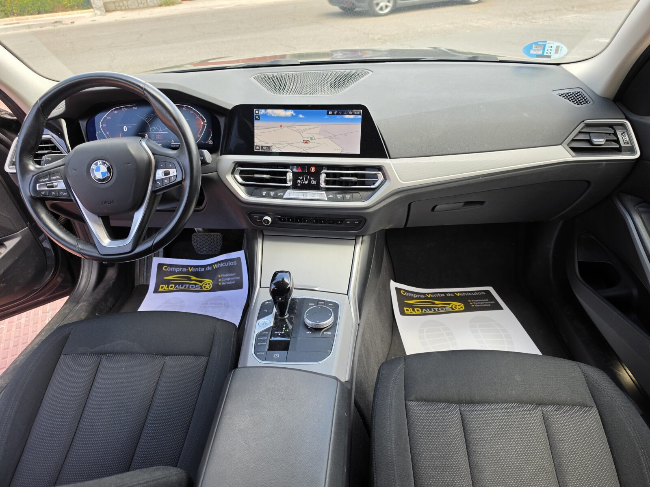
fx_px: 432
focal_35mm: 23
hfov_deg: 73.9
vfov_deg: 58.9
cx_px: 325
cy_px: 244
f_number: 1.4
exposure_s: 1/103
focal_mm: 6.5
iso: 16
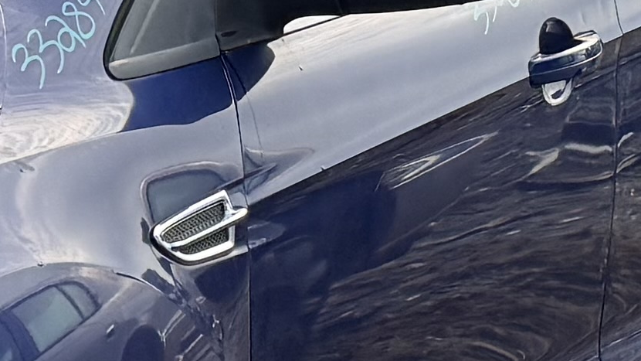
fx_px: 3060
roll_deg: -2.3
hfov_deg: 11.4
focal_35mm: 180
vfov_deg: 6.7
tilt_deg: -14.3
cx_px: -378
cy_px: 388
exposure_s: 1/1618
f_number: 1.78
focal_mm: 6.76
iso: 100
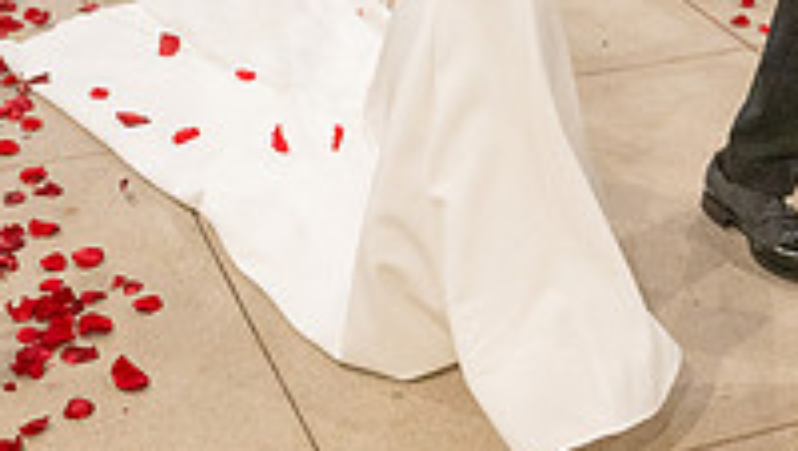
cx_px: 555
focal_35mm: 91
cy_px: -289
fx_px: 1928
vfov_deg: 12.5
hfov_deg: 23.2
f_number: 3.5
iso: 1250
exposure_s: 1/200
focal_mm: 30
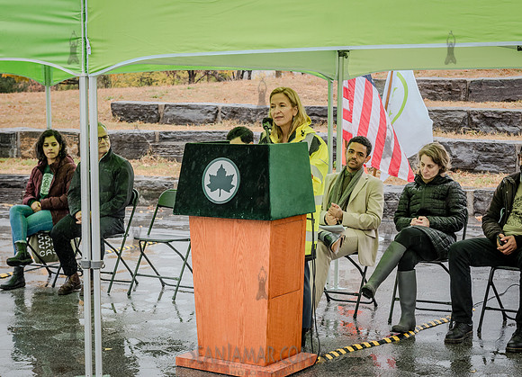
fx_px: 1016
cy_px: 178
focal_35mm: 68
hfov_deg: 28.8
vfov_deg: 21.0
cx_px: 284
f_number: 5.6
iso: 640
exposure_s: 1/250
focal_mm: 55
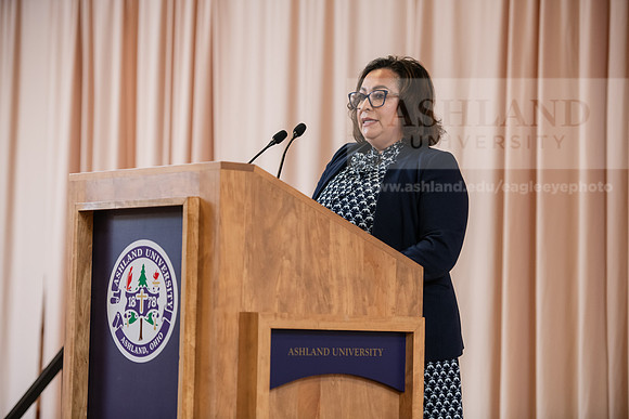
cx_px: 314
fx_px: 1957
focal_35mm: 112
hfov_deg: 18.3
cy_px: 210
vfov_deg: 12.2
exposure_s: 1/200
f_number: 3.2
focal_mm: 112
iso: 1600
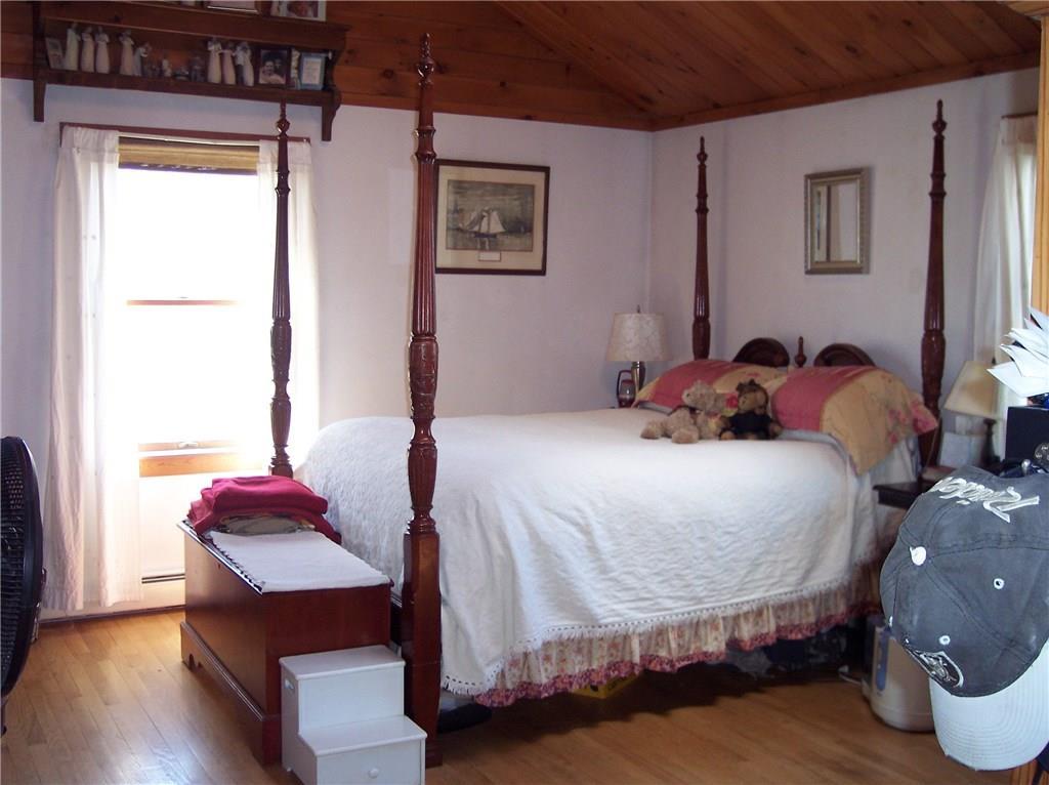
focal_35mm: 38
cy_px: 392
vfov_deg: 37.7
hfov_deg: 49.0
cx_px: 524
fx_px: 1150
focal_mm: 8
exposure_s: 1/30
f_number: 2.8
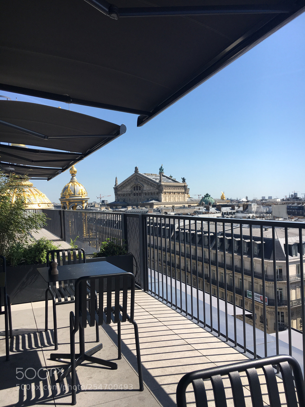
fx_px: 341
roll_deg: +2.3
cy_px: 204
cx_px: 152
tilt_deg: +0.5
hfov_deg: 48.2
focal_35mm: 29
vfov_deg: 61.7
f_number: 2.2
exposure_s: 1/1350
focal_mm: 4.15
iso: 25
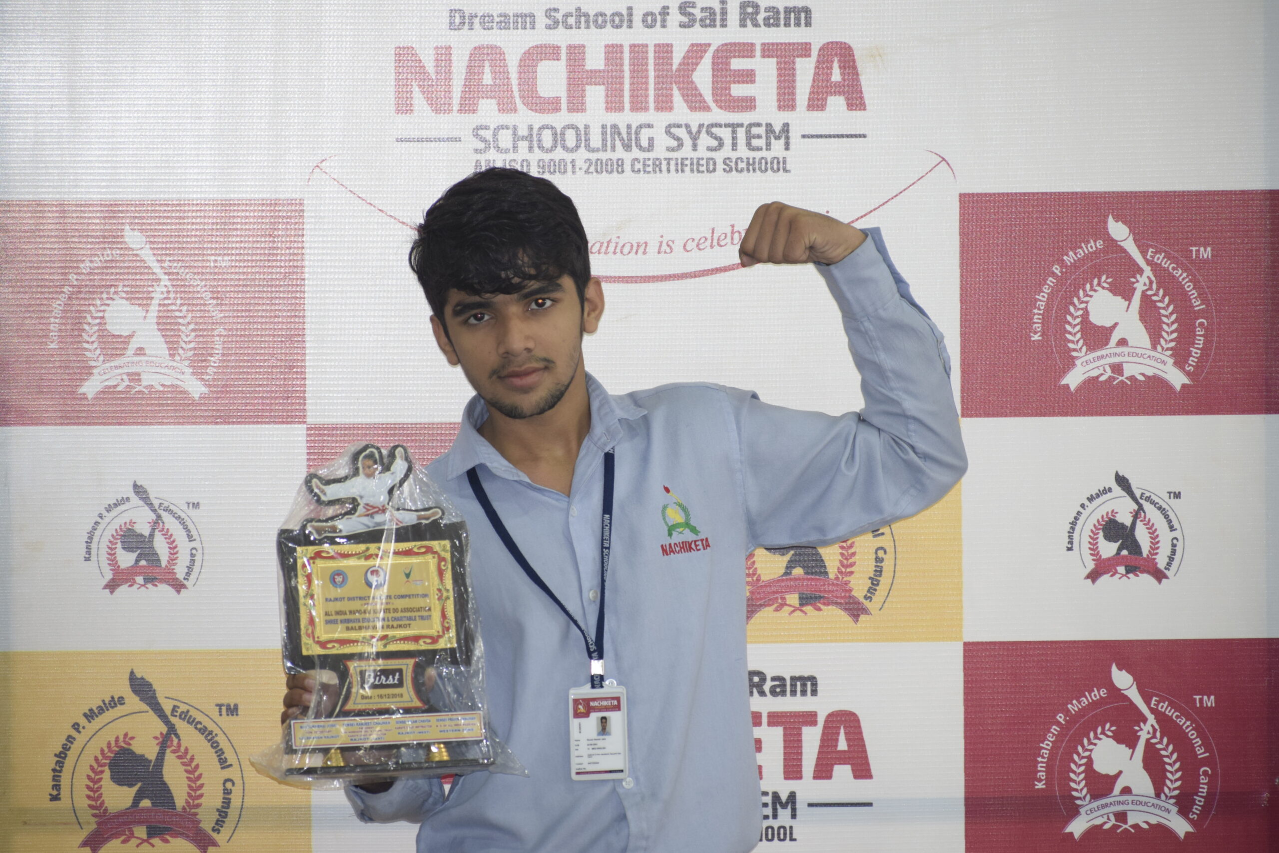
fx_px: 9859
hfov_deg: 7.4
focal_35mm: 278
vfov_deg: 5.0
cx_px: 640
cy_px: 426
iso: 900
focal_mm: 185
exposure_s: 1/60
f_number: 5.3
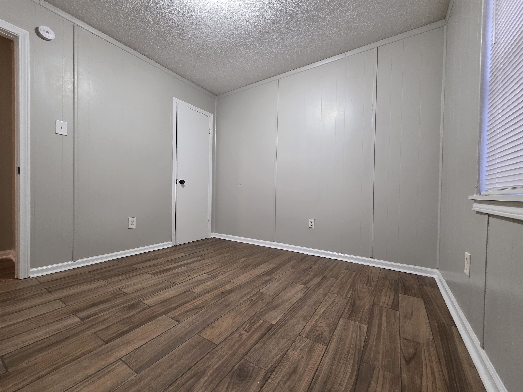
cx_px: 262
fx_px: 196
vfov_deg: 89.9
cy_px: 196
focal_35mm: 13
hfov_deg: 106.2
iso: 320
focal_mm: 2.2
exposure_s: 1/60
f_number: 1.9
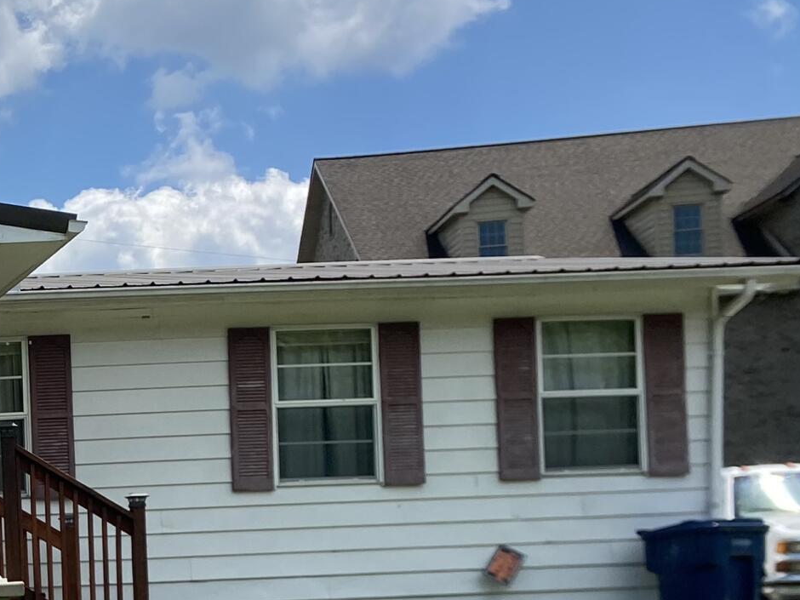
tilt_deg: +0.7
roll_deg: +2.4
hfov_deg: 20.1
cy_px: 741
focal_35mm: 83
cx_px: -425
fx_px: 1918
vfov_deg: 16.9
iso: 32
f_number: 1.8
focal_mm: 4.25
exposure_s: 1/2890
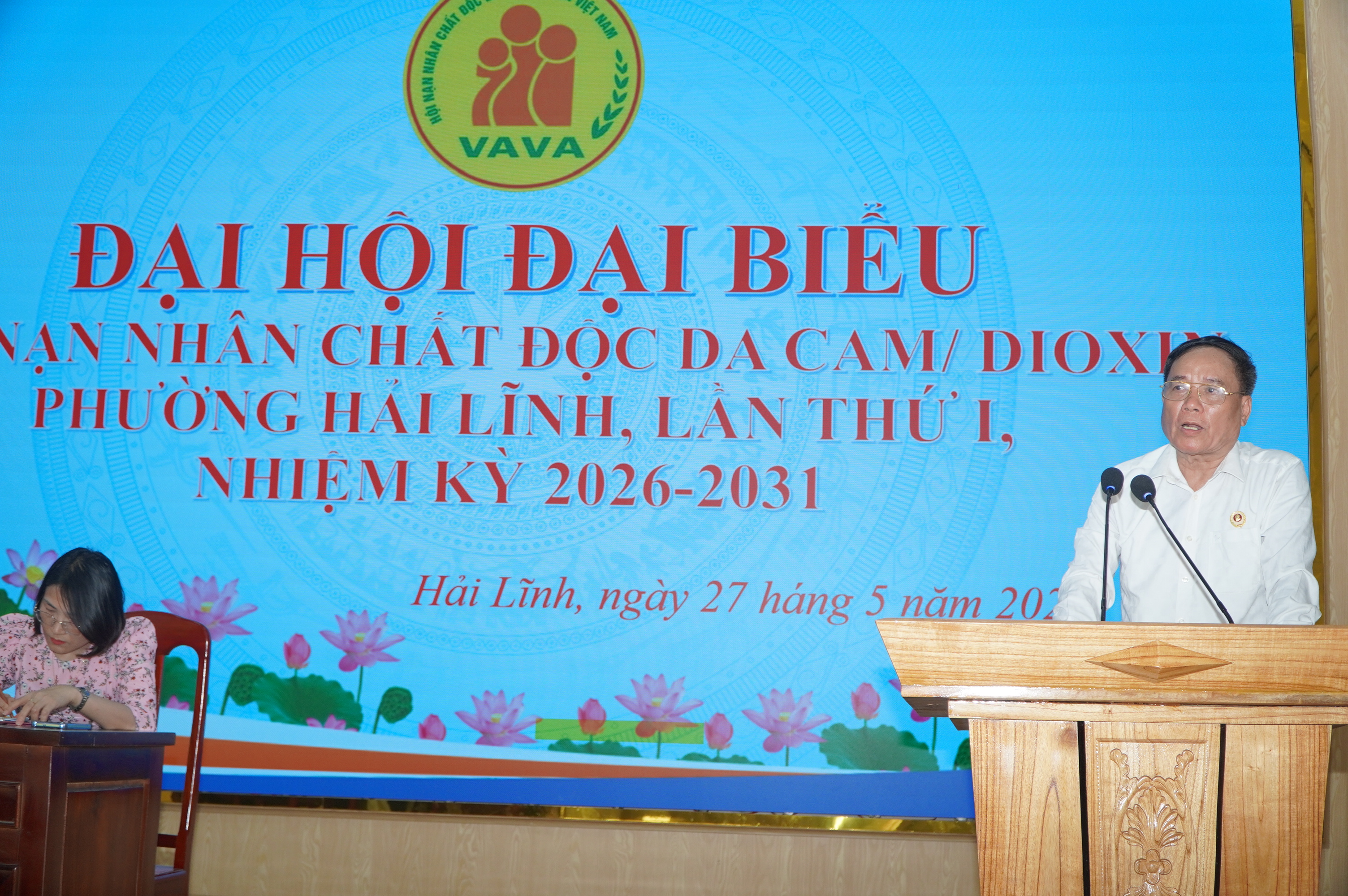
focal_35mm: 40
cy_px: 448
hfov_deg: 48.0
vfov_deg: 33.0
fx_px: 1515
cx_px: 674
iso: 400
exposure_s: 1/160
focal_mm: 27
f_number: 4
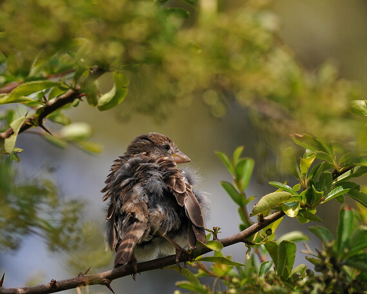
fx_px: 11108
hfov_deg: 1.9
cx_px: 161
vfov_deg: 1.5
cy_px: 147
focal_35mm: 1022
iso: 400
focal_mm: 600
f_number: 6.3
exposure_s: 1/800
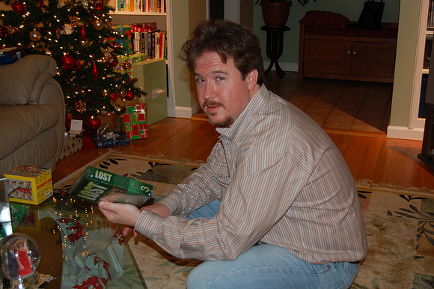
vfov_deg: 28.0
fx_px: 578
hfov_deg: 41.1
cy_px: 144
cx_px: 217
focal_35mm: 48
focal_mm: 32
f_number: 4.5
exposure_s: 1/60
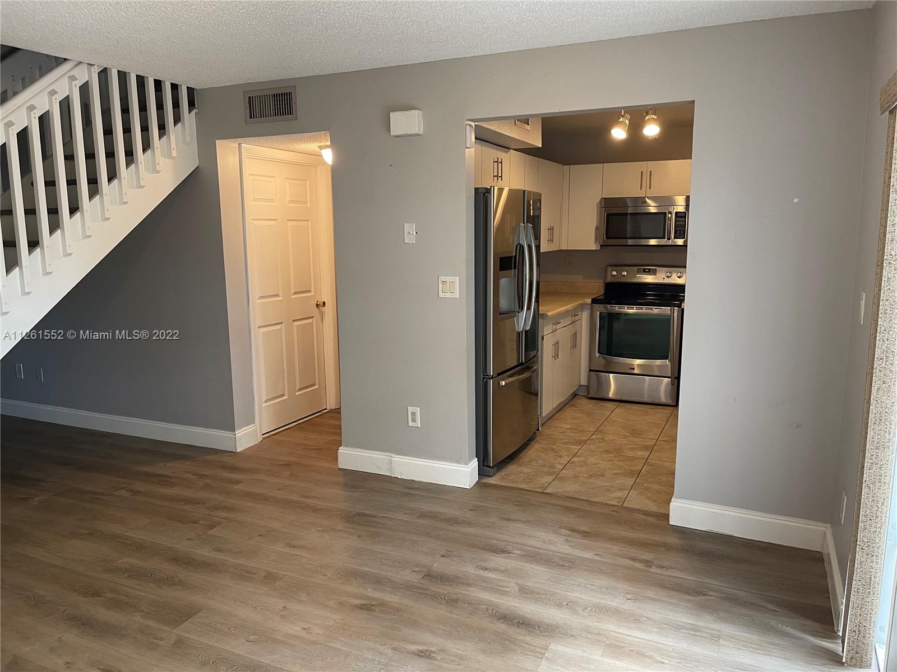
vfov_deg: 53.1
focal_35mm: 26
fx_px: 674
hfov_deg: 67.3
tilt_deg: -11.4
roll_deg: +0.5
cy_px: 336
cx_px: 448
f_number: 1.6
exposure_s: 1/60
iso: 200
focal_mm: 5.1
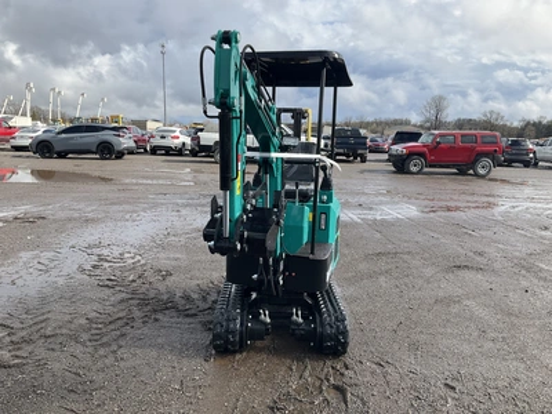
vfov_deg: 48.2
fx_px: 462
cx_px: 276
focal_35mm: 29
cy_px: 207
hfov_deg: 61.7
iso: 25
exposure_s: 1/1577
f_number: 1.8
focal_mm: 3
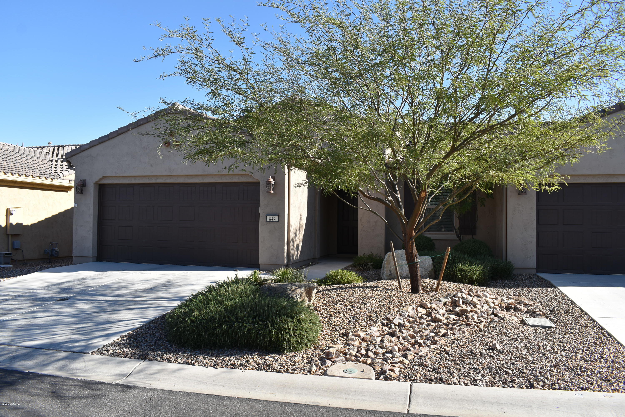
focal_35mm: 27
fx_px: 469
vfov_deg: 47.9
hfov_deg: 67.4
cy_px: 208
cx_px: 312
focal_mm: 18
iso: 160
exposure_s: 1/250
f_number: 8
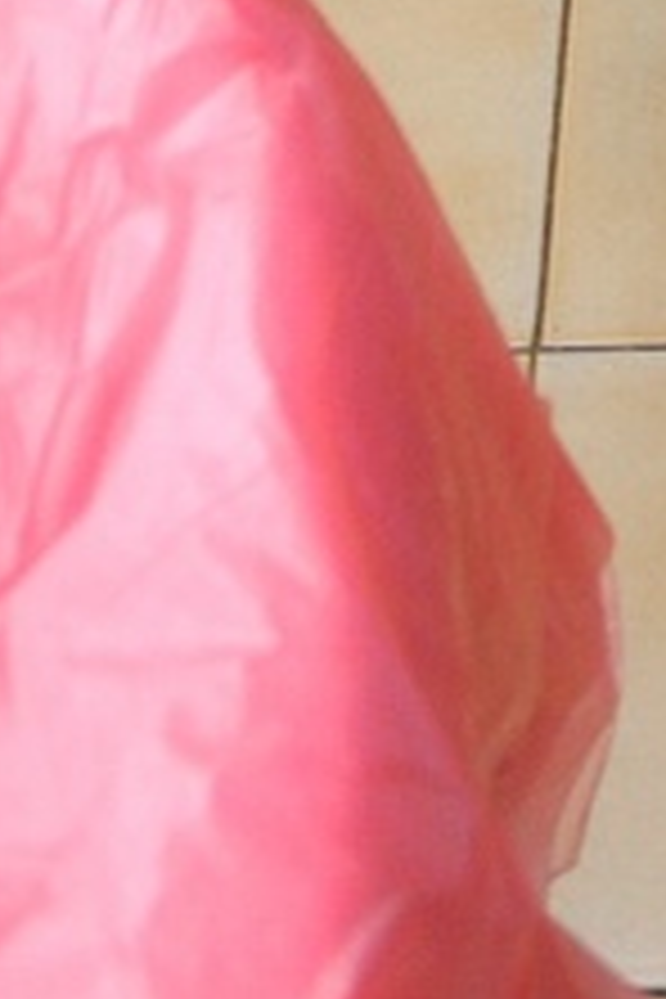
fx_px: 4218
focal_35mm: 152
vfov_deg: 11.6
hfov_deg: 8.9
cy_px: -1215
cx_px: 884
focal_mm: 22
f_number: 3.8
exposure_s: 1/40
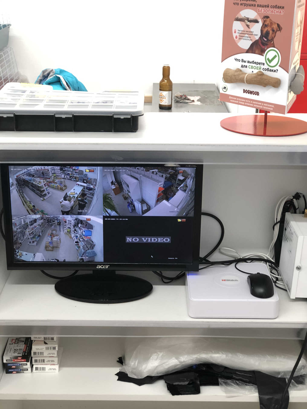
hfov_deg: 25.7
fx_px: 674
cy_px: 204
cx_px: 154
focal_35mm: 57
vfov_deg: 33.8
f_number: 2.8
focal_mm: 6.6
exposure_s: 1/33
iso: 160
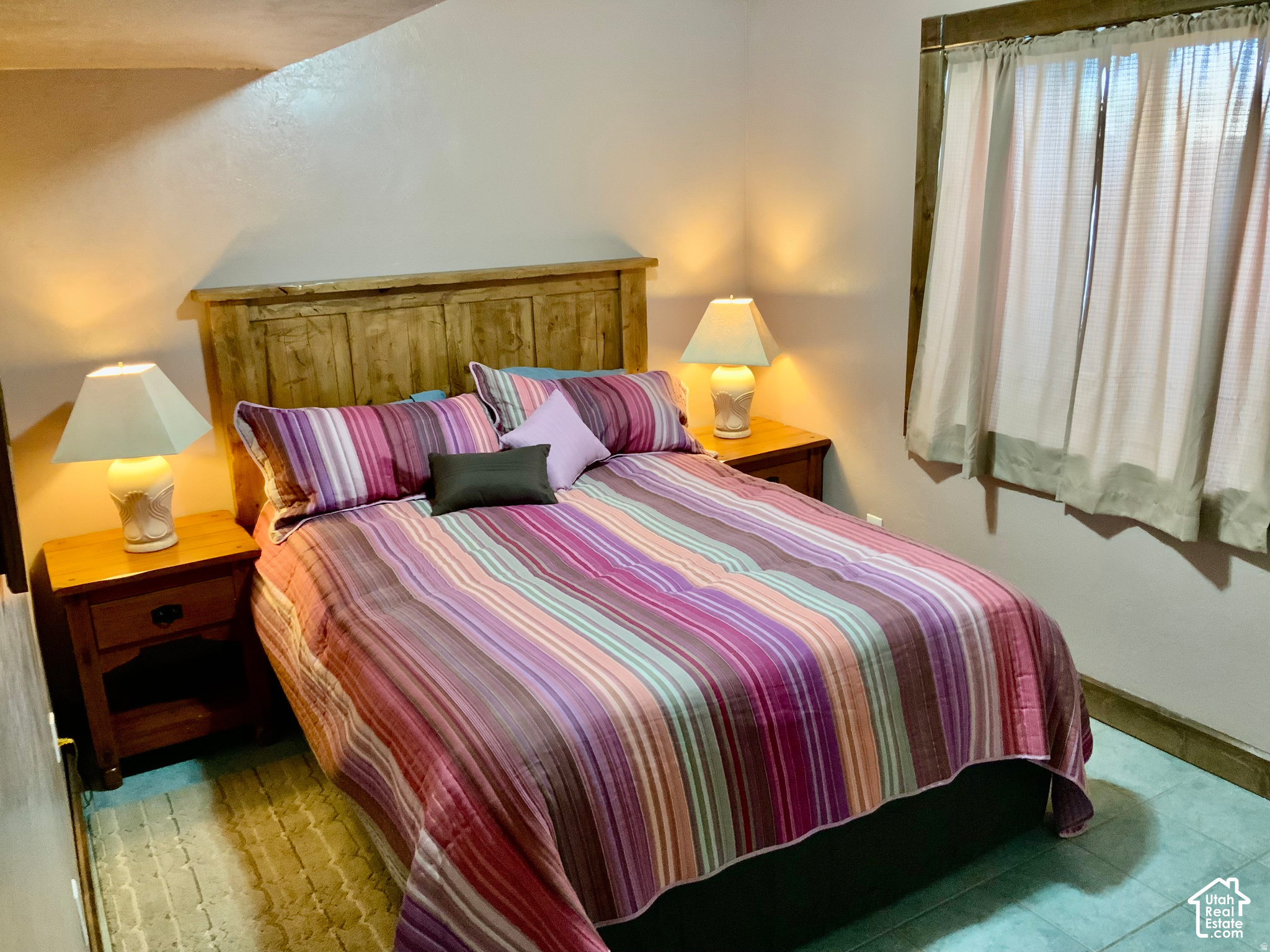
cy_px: 476
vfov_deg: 48.2
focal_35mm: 29
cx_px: 635
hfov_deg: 61.7
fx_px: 1064
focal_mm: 3
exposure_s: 1/40
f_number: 1.8
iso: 250
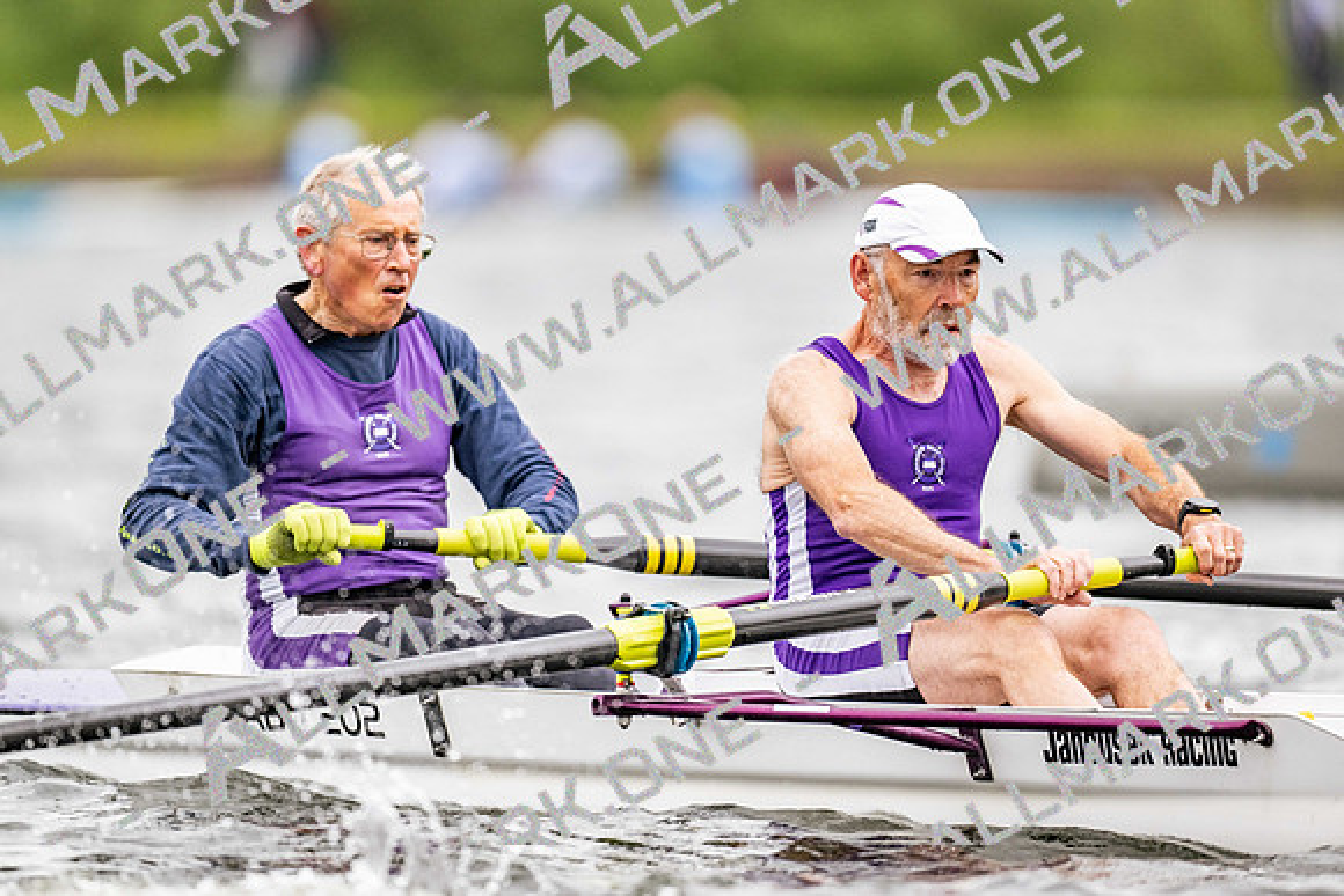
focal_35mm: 600
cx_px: 672
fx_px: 22404
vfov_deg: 2.3
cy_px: 448
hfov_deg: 3.4
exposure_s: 1/2500
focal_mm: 600
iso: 900
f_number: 4
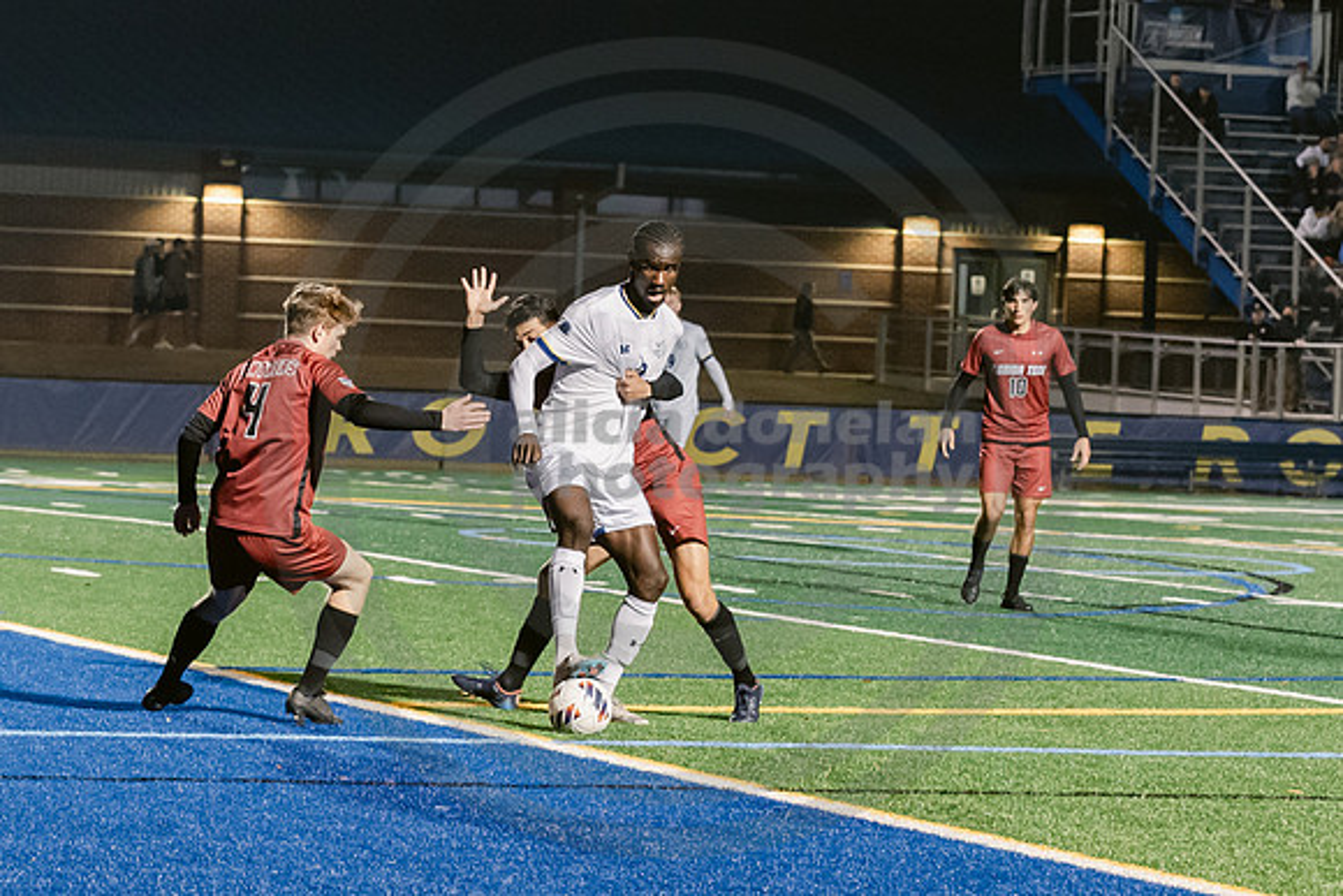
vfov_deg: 8.2
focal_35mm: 168
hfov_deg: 12.2
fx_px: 6267
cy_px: 497
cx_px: 521
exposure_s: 1/250
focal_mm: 70
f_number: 4
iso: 2500
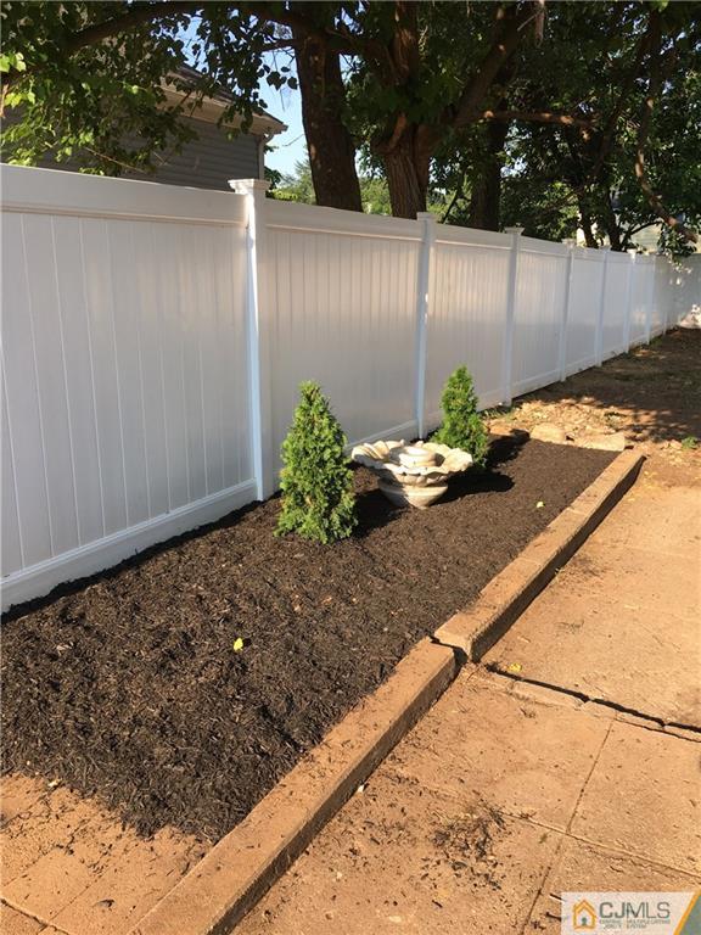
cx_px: 350
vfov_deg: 61.7
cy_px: 468
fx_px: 783
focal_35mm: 29
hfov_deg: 48.2
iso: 25
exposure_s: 1/452
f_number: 2.2
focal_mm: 4.15
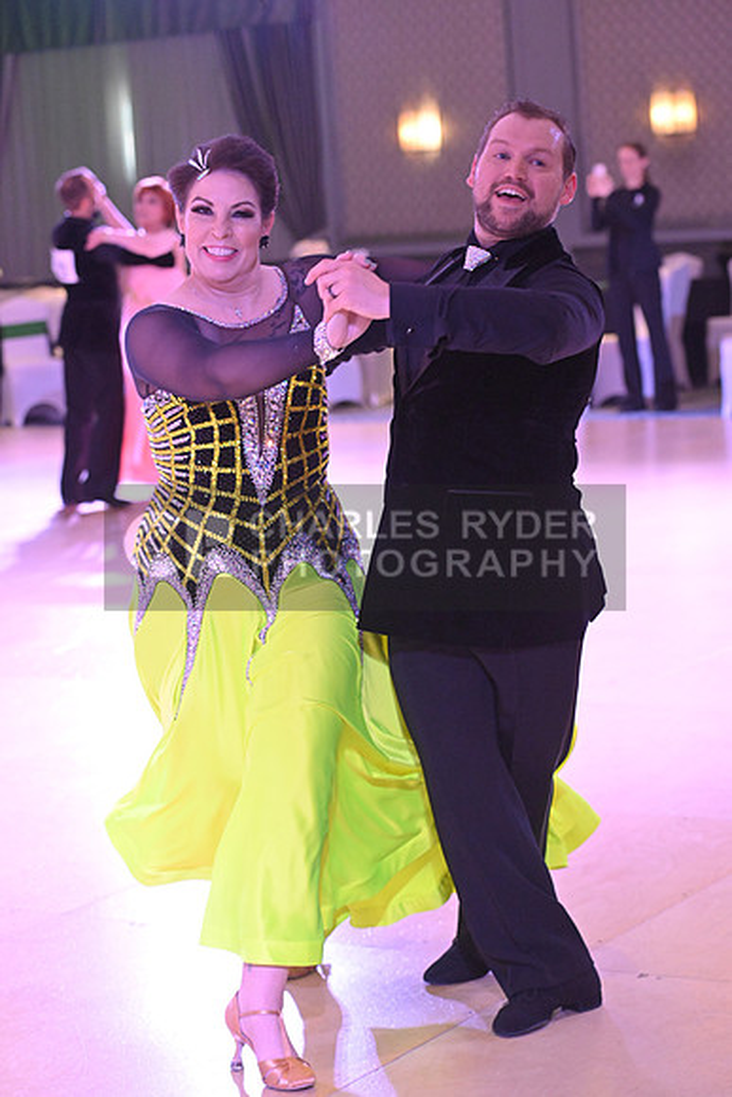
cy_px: 548
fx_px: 2743
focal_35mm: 90
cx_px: 366
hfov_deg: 15.2
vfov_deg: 22.6
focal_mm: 90
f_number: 5
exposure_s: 1/320
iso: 5000
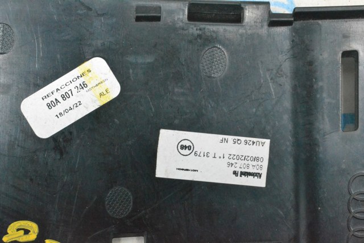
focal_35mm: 82
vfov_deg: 16.5
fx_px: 834
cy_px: 122
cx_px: 182
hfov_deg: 24.6
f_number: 10
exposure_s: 1/125
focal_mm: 55
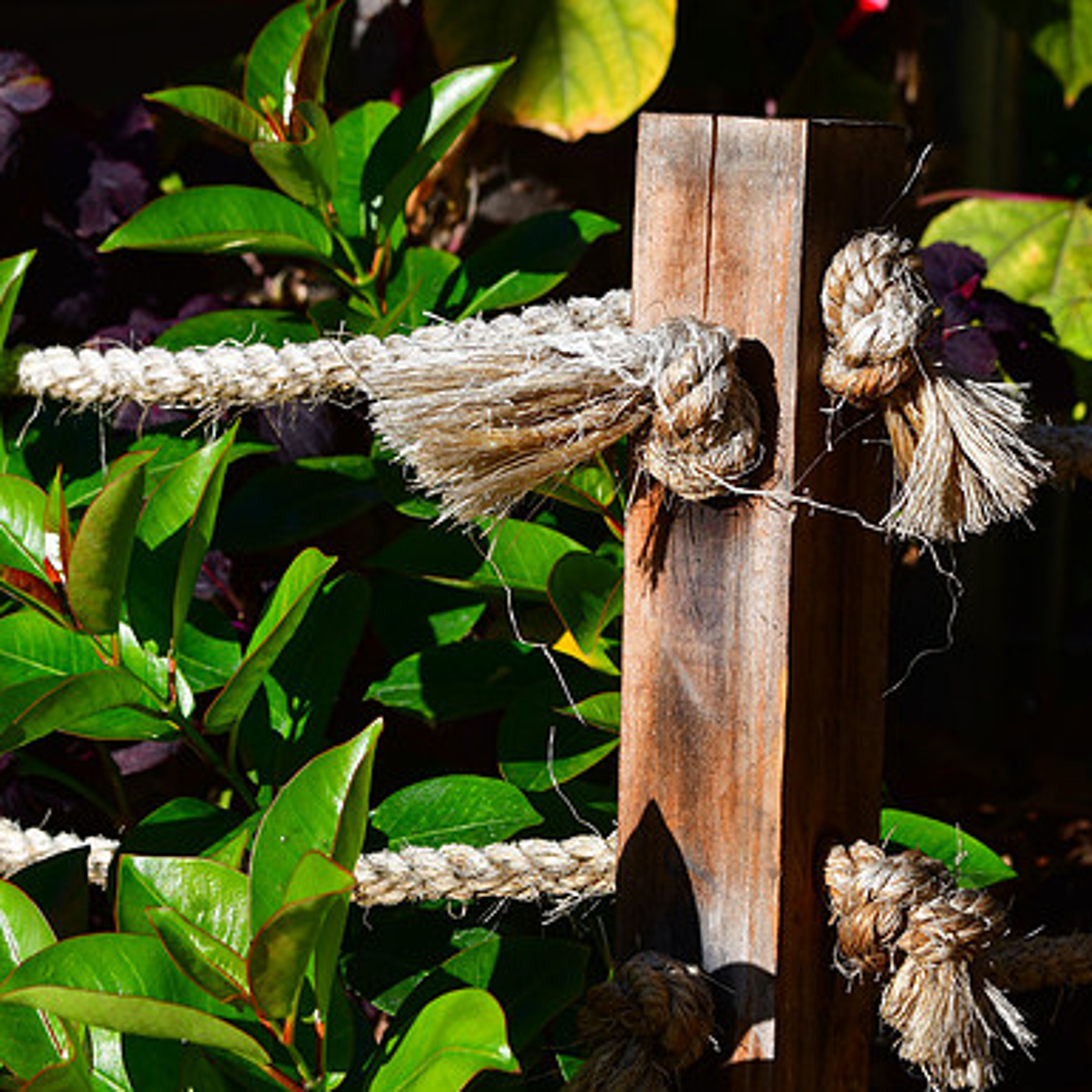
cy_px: 546
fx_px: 3569
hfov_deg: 17.4
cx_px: 525
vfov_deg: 17.4
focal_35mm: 100
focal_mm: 52
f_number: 11
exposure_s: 1/250
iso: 200
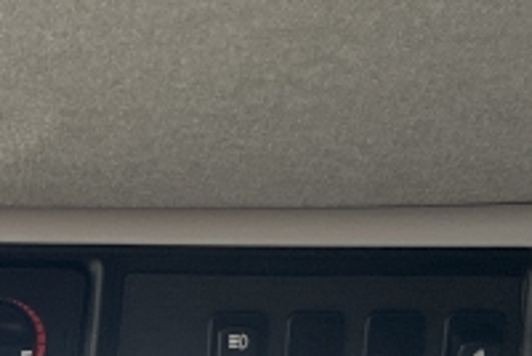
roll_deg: +0.1
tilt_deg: +19.9
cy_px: 292
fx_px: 1598
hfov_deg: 16.7
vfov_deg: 12.7
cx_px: -327
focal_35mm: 108
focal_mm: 4.2
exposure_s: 1/121
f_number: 1.6
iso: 100
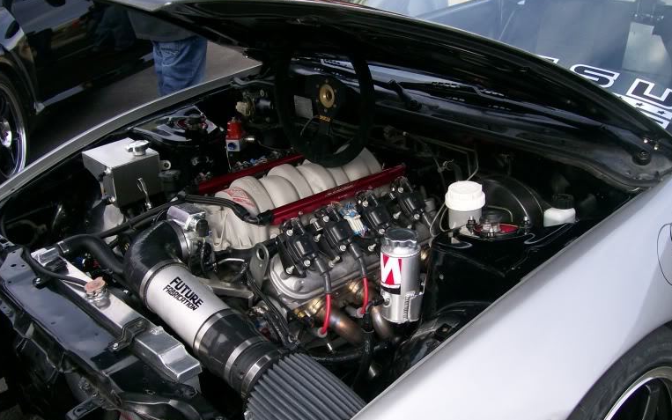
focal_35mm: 40
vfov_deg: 31.9
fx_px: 733
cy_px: 254
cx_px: 340
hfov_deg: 49.3
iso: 80
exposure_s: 1/499
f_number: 2.7
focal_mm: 6
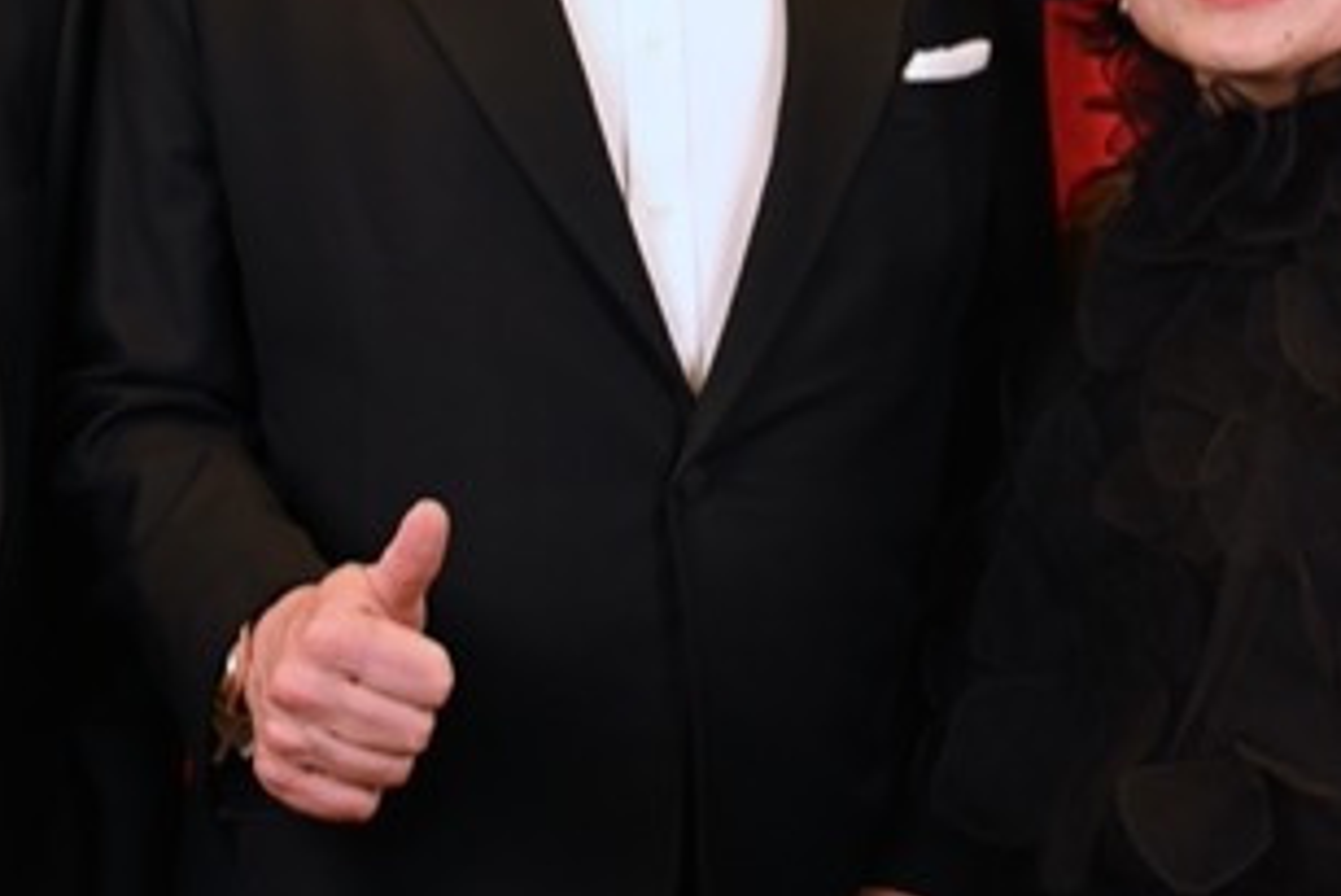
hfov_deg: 23.3
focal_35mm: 87
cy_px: 177
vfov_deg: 15.6
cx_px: 616
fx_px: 3253
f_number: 4
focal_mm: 33.5
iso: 640
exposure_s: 1/125
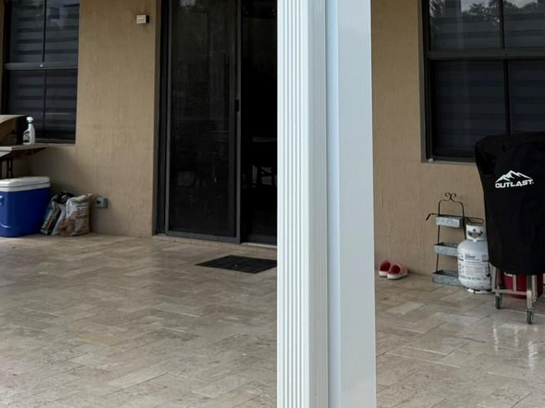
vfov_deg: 24.2
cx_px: 326
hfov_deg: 33.7
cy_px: -23
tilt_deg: +7.8
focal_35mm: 57
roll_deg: -0.2
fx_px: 897
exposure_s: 1/1653
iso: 100
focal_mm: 6.76
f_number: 1.78
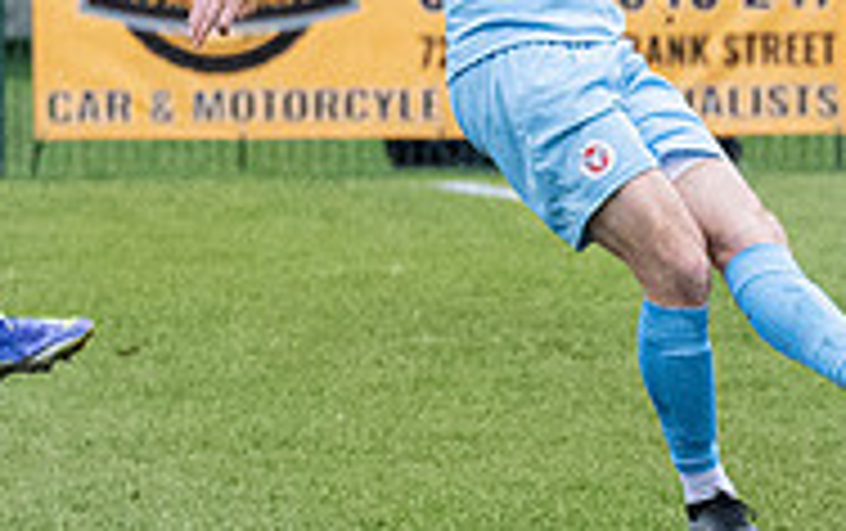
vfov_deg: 0.8
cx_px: 223
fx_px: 35988
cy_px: 404
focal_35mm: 1559
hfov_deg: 1.3
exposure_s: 1/1250
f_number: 4
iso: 4000
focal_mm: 200
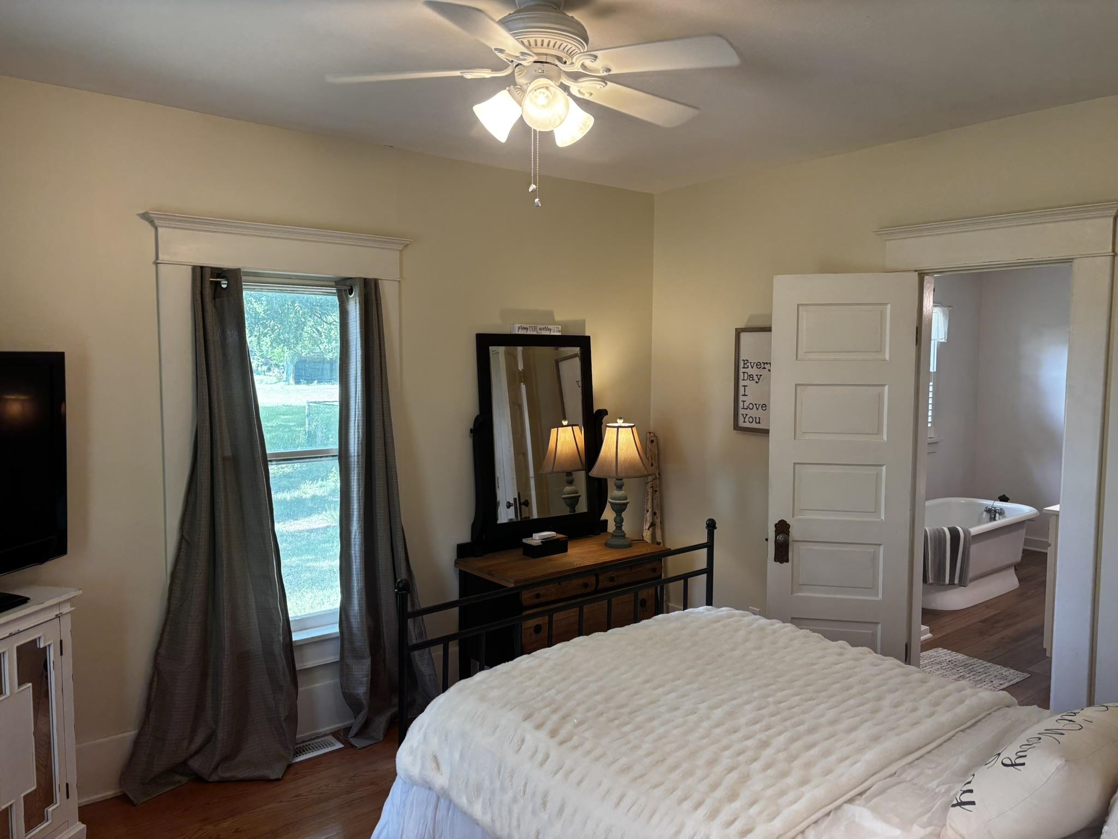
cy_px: 420
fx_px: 840
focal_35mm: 26
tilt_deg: -4.0
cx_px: 559
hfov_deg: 67.3
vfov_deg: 53.1
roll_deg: -0.3
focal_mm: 5.96
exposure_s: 1/120
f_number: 1.6
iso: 125
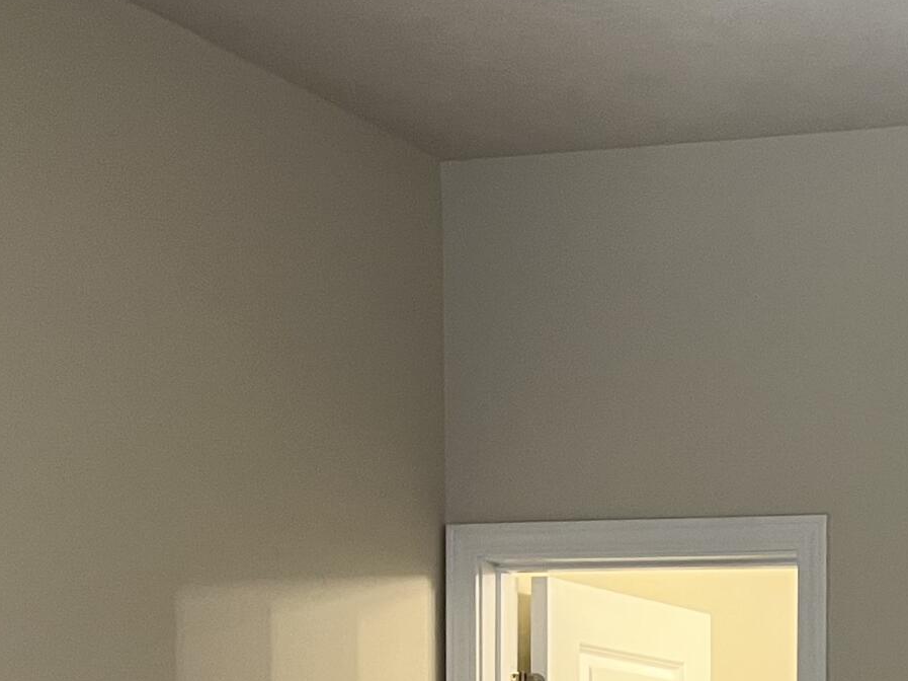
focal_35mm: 87
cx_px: 1202
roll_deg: -1.9
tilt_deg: -3.7
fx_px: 2281
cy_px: 997
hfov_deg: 20.4
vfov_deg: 15.7
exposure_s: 1/60
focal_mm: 5.1
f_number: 1.6
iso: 125
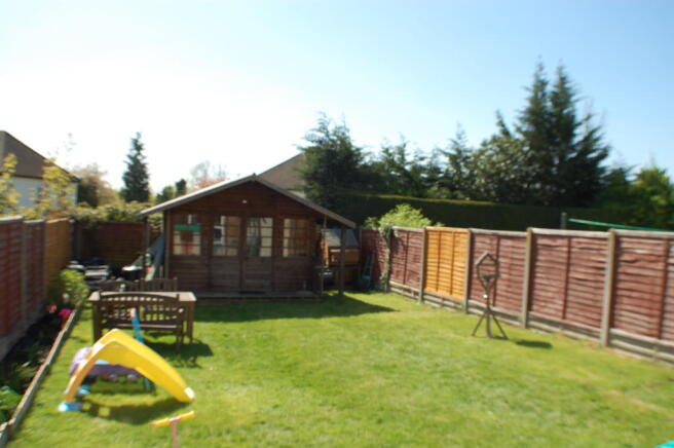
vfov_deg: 36.8
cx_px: 337
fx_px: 673
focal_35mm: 36
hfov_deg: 53.2
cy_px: 224
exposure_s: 1/500
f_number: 5.6
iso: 200
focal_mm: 24
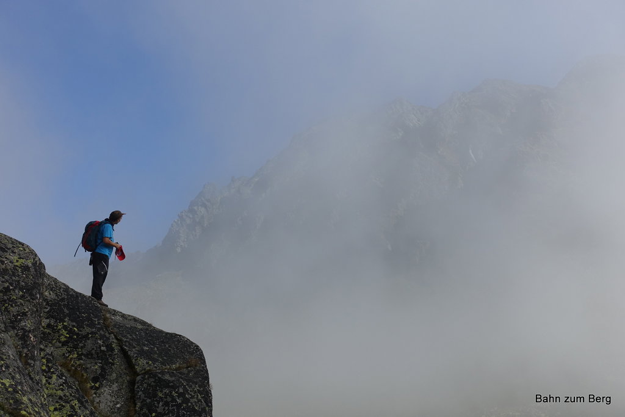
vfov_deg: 31.2
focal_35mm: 43
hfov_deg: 45.4
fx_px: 747
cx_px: 312
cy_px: 208
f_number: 5.6
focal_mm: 15.94
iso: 125
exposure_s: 1/640
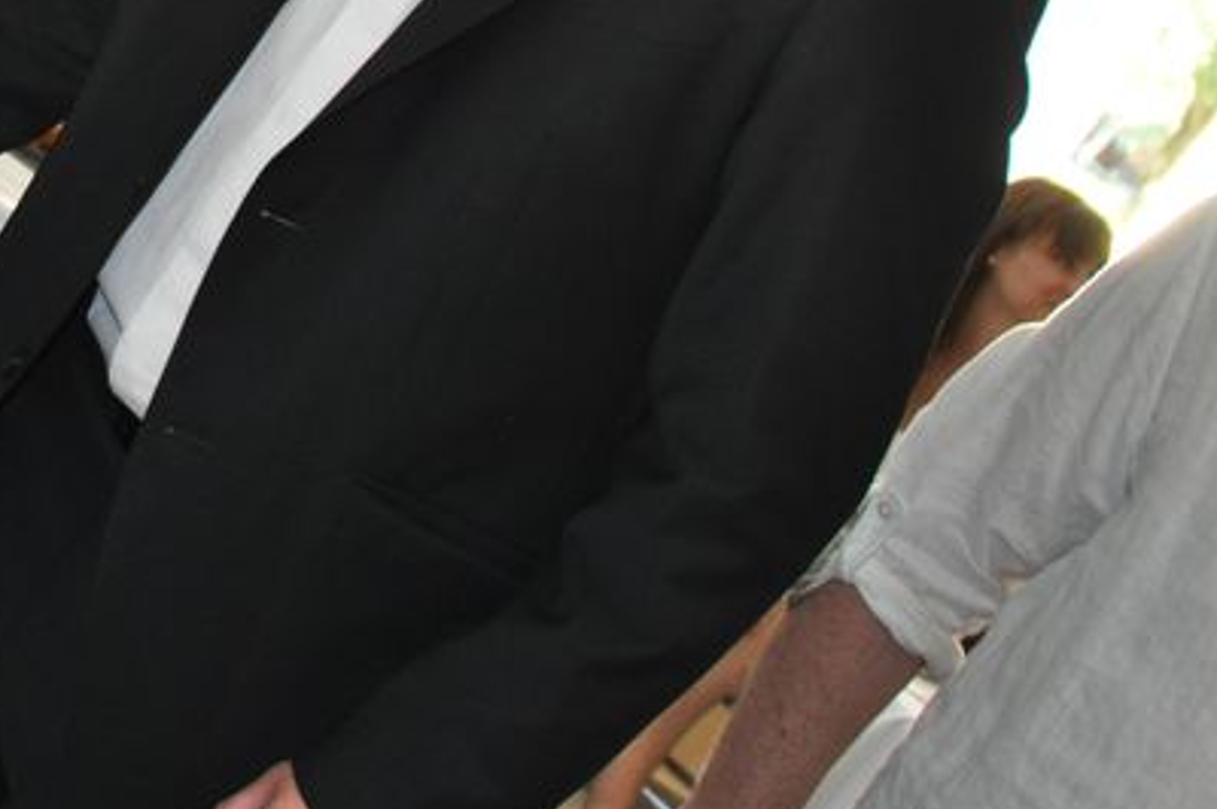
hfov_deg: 18.4
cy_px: -85
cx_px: -15
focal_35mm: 108
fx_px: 3648
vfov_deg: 12.4
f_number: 4.2
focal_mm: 32
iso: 800
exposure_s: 1/60
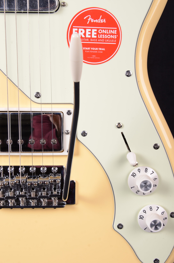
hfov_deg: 23.7
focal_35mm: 57
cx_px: 87
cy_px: 132
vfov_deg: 35.1
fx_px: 415
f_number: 13
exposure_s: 1/200
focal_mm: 38
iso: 200
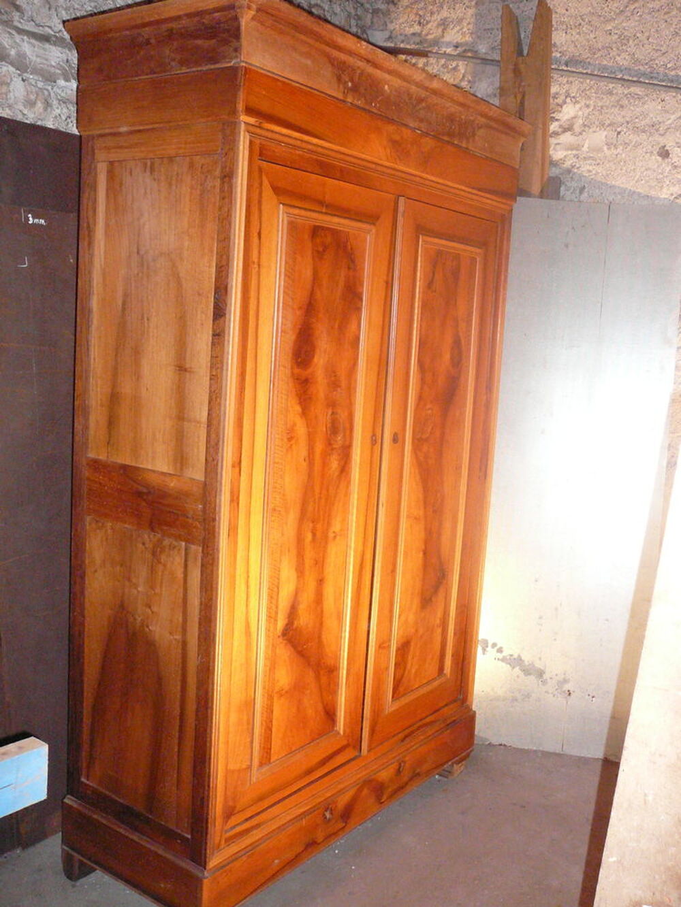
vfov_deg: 52.6
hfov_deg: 40.7
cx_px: 340
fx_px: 918
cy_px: 454
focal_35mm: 35
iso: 400
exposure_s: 1/30
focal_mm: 5.2
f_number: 2.8
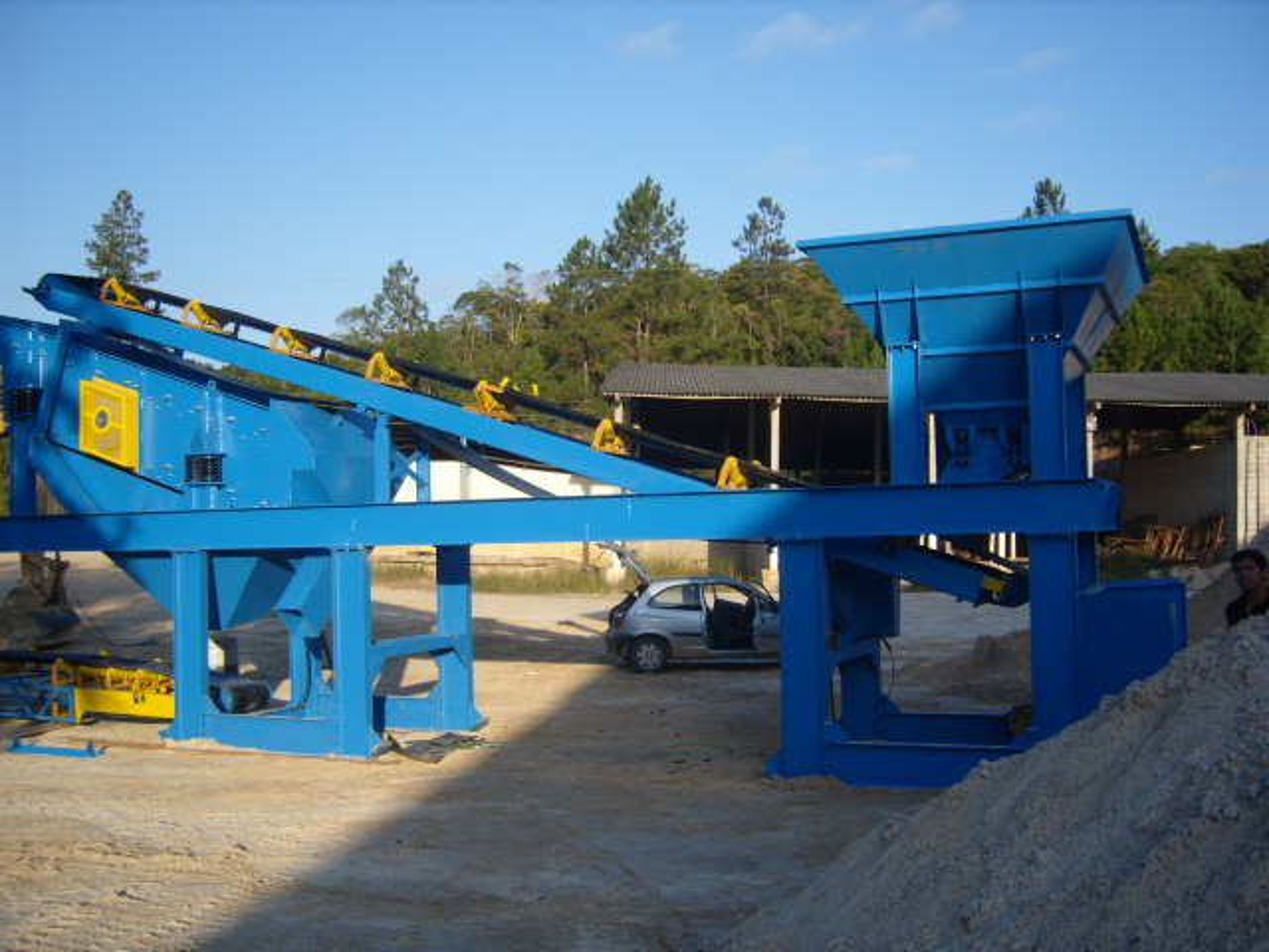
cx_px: 634
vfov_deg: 40.7
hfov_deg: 52.6
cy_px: 476
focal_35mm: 35
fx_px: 1283
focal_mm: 7.4
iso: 80
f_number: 7.1
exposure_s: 1/125
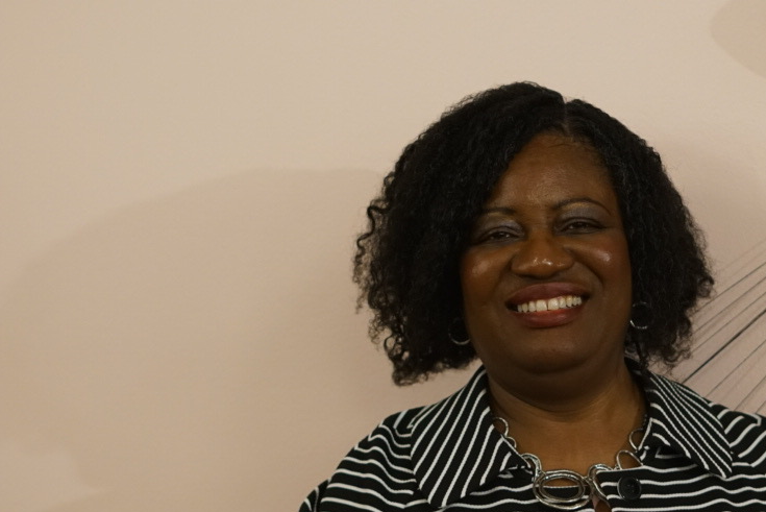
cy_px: 238
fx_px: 2342
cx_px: 590
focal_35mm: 110
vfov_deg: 12.5
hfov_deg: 18.4
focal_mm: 50
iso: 1600
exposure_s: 1/160
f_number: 2.2
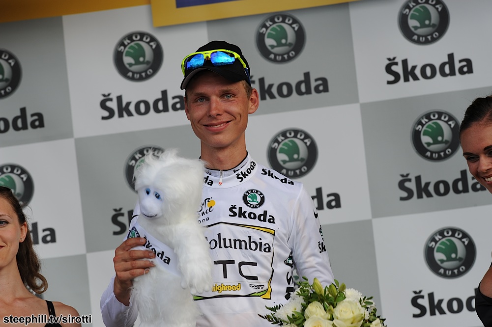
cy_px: 164
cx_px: 246
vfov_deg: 4.6
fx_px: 4097
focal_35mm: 300
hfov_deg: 6.9
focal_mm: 300
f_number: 9
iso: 400
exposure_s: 1/500
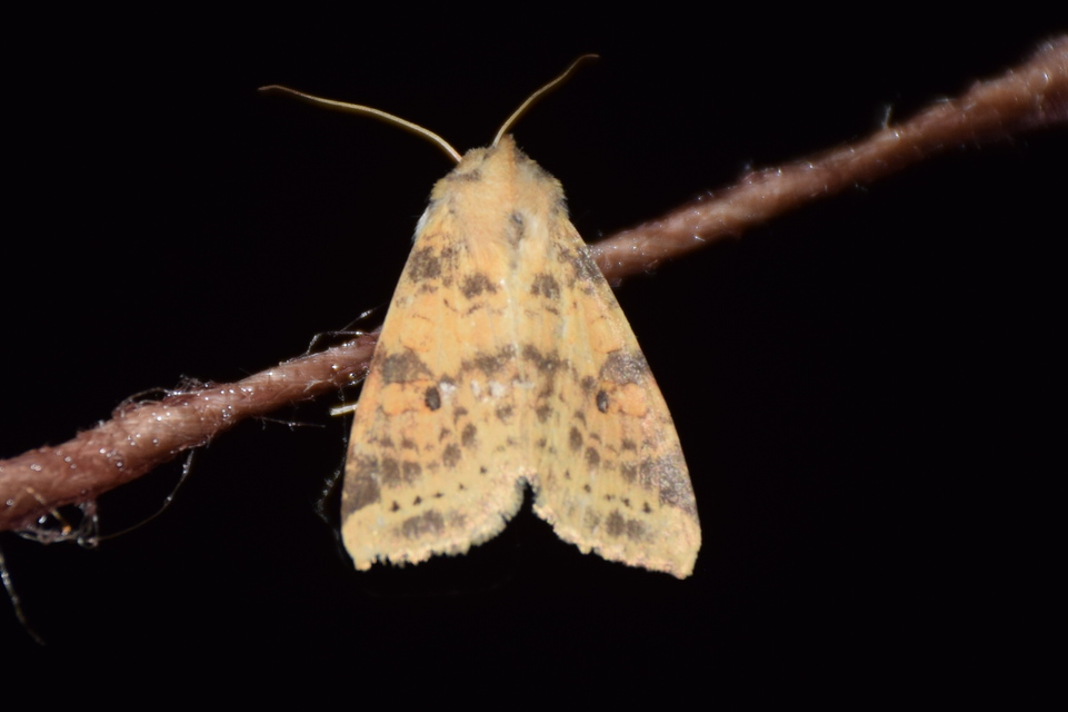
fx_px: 6228
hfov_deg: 9.8
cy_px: 356
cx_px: 534
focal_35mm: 210
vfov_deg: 6.5
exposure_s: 1/60
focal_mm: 140
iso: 320
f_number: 5.6
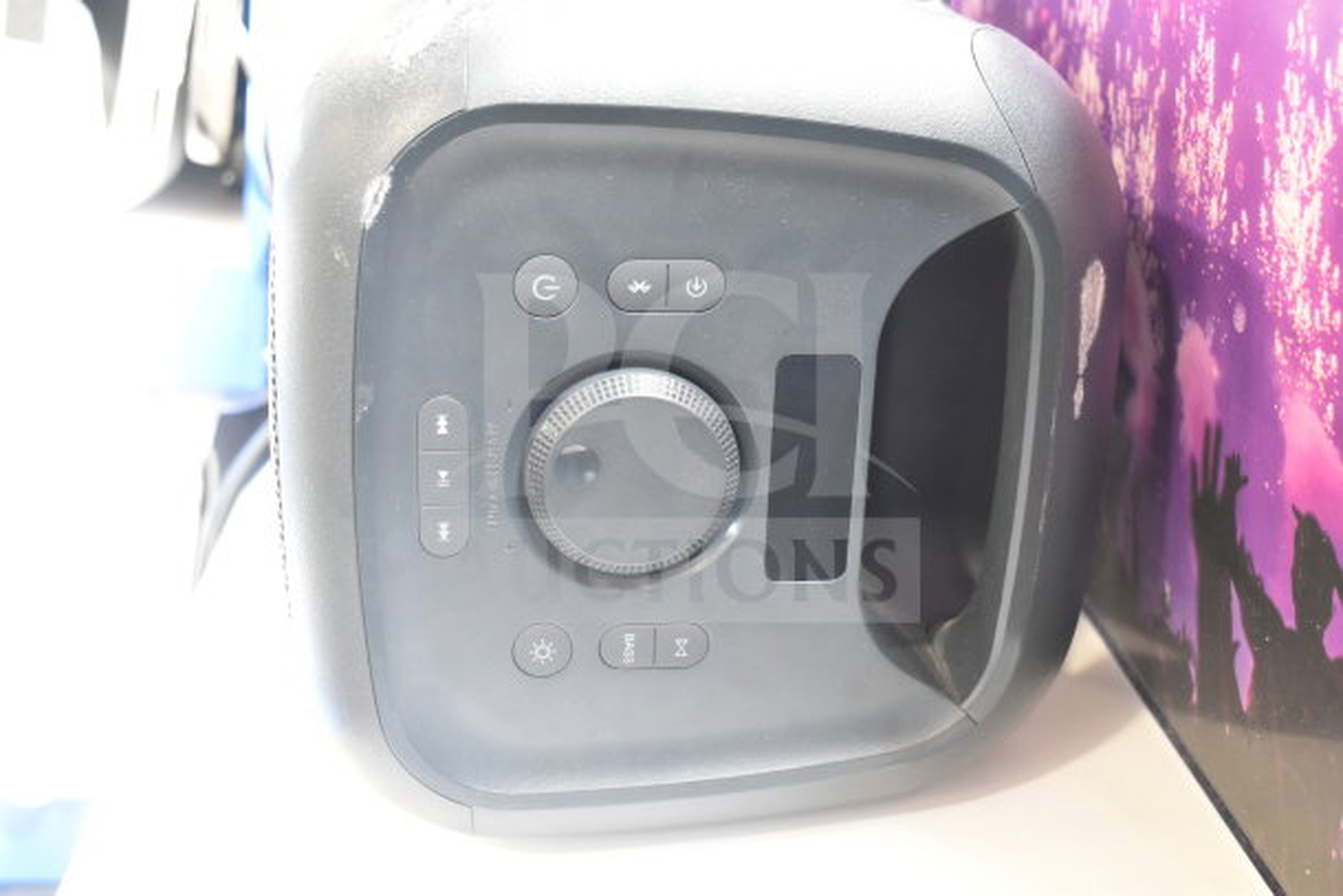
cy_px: 448
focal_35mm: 44
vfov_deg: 30.9
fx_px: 1623
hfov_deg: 45.0
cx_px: 672
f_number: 4.2
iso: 1800
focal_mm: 29
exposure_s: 1/50
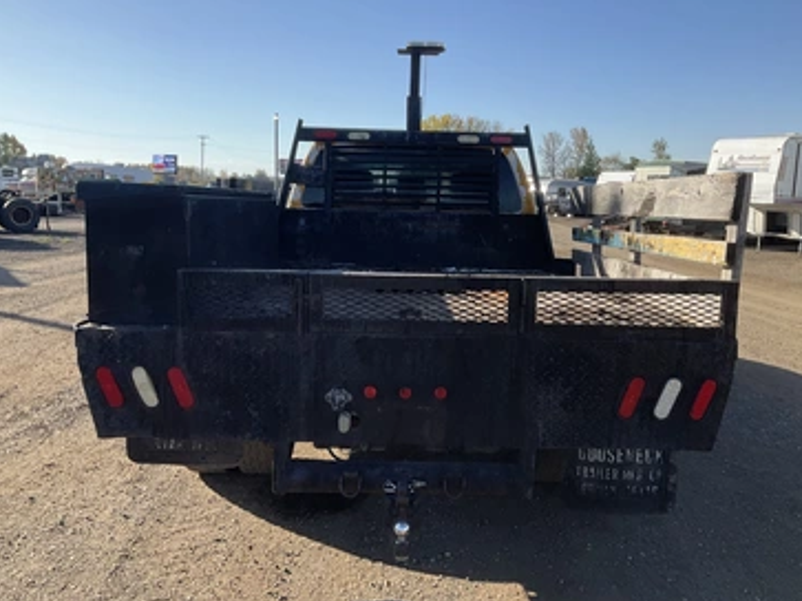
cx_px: 420
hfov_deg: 56.8
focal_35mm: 32
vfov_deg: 44.1
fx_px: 741
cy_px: 292
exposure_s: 1/1250
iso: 25
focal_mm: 3
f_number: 1.8
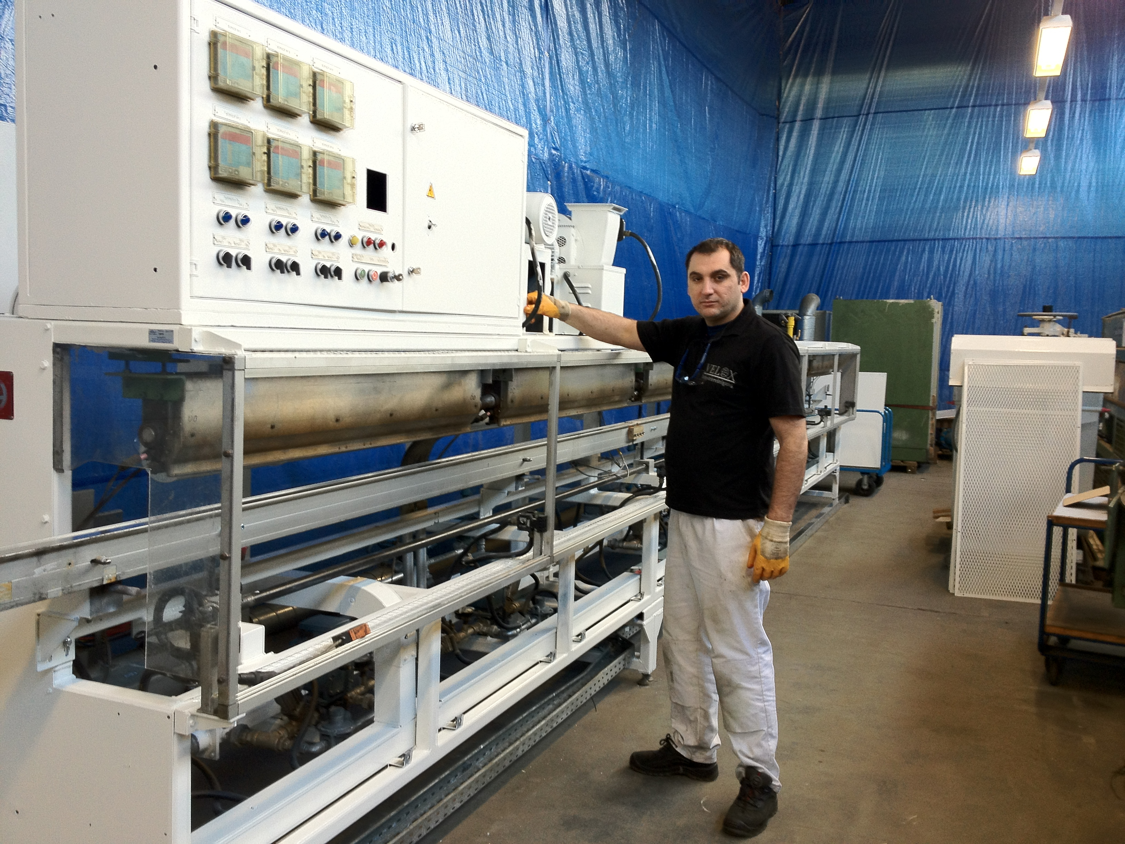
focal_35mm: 35
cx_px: 562
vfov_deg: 40.7
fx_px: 1137
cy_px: 422
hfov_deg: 52.6
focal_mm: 4.28
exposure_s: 1/40
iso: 64
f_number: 2.4
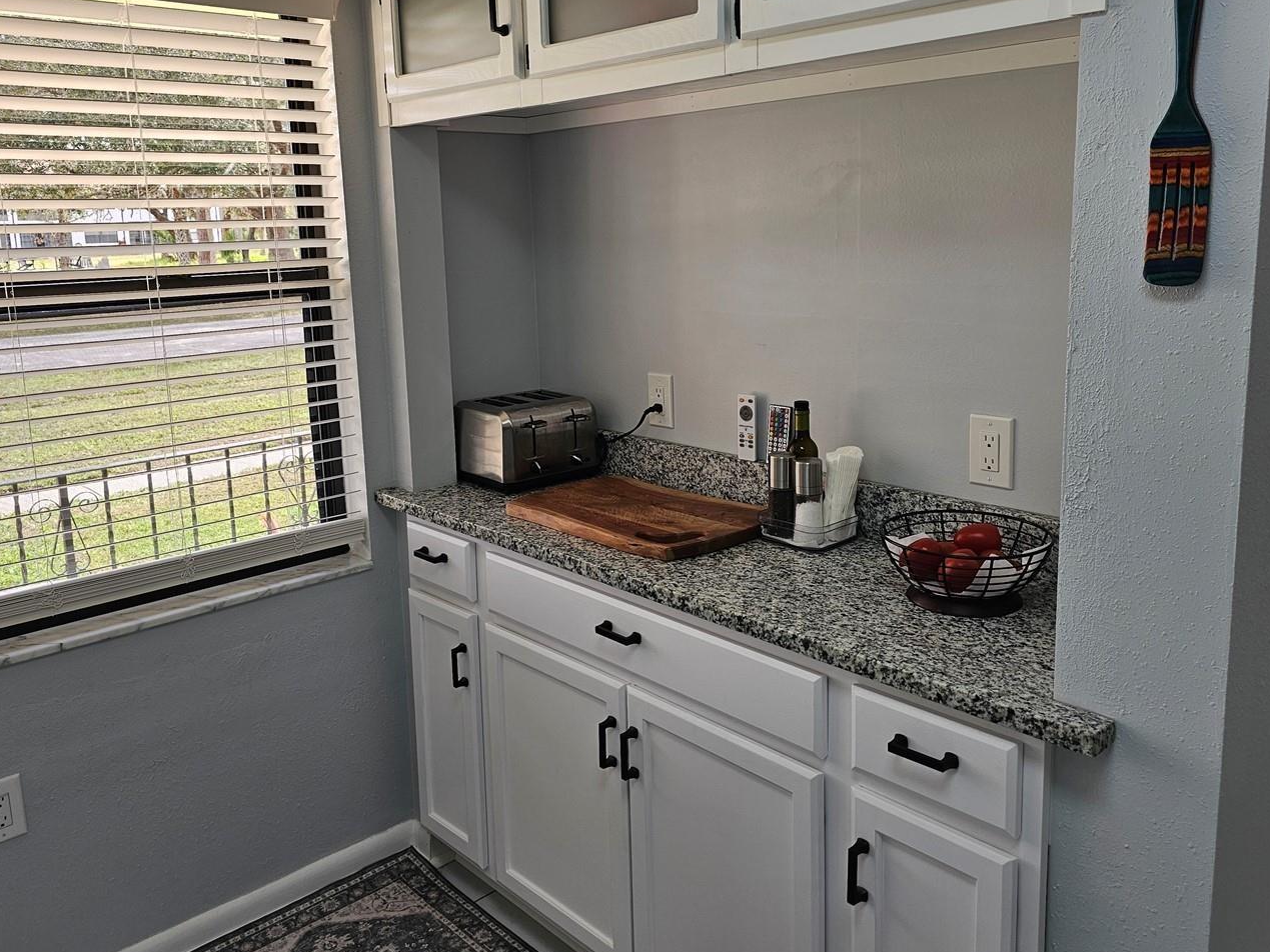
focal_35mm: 29
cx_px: 618
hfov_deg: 61.6
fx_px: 1064
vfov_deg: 48.0
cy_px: 399
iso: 25
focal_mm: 6.3
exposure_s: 1/120
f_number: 1.7
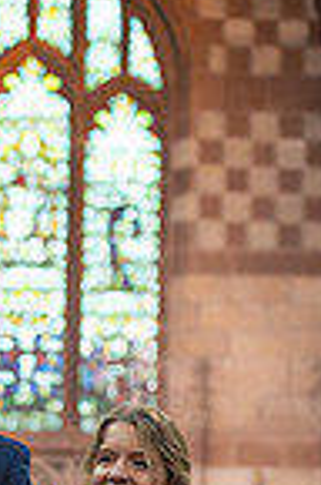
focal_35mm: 317
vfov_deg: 6.5
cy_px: 619
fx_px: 4260
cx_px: -82
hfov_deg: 4.3
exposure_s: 1/160
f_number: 2.8
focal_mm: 102
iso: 1600
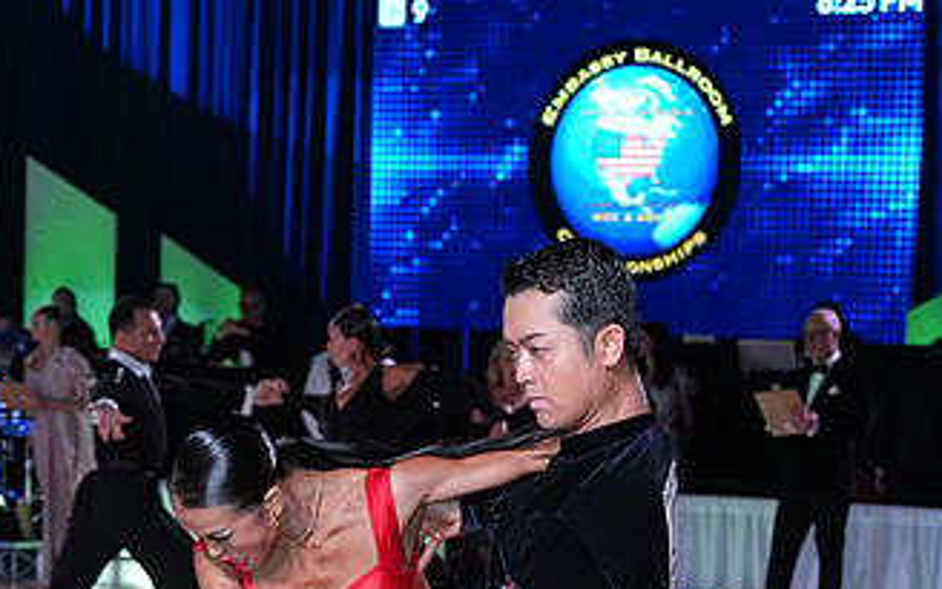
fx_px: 3235
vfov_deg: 10.1
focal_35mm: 126
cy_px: 810
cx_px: 447
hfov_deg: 16.6
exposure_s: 1/250
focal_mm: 70
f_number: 5.6
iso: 2500
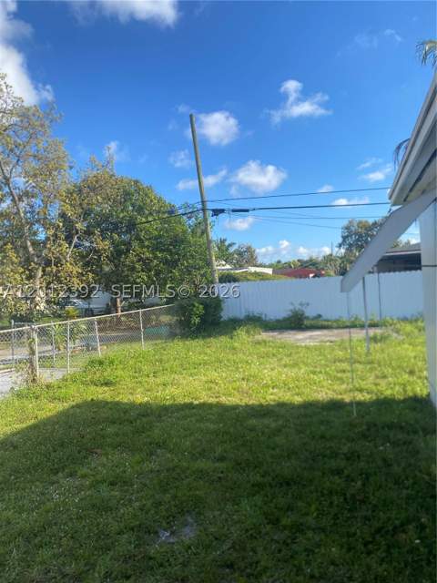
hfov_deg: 53.1
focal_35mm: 26
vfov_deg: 67.3
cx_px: 218
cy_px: 292
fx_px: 438
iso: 32
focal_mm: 4.25
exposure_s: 1/1585
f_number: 1.8
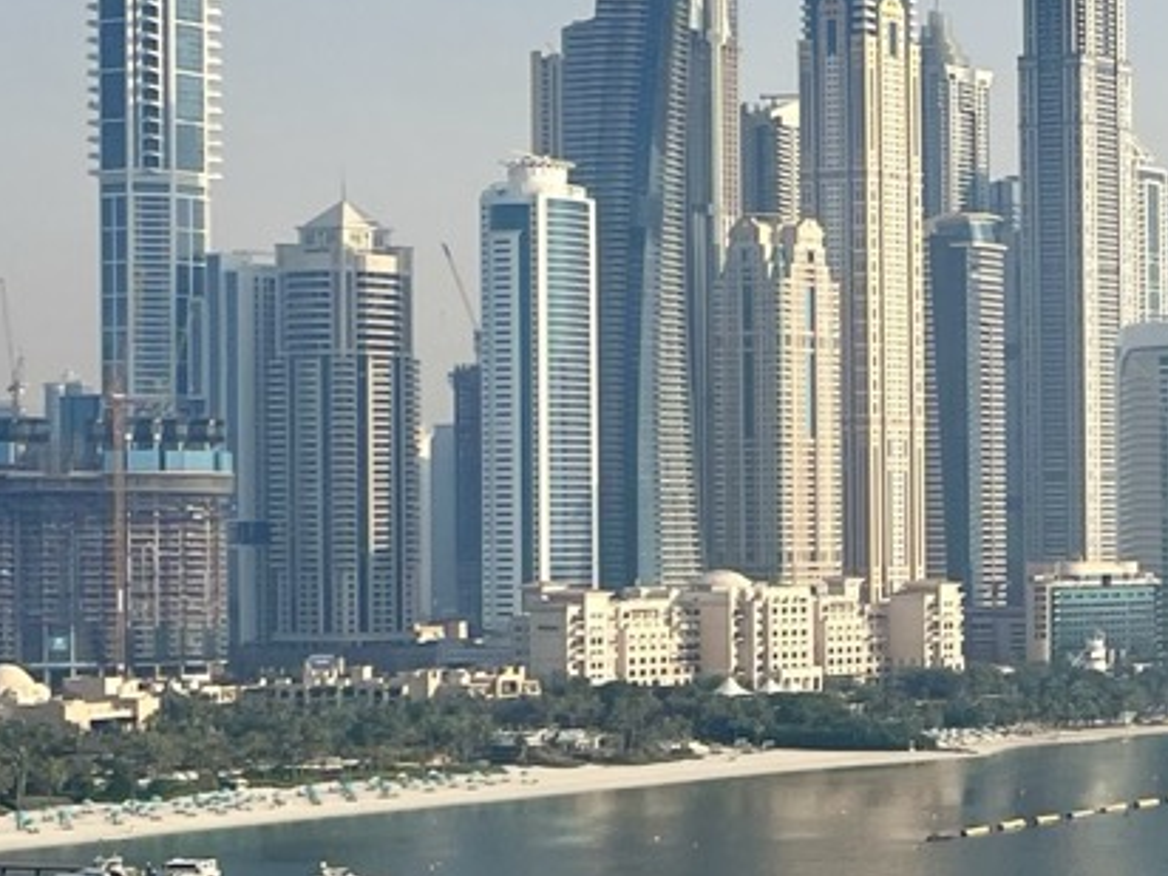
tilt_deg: +0.4
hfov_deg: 17.5
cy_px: 496
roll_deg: +1.3
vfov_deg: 14.6
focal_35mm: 101
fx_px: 3408
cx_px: 1752
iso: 50
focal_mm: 5.7
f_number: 1.5
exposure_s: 1/4115
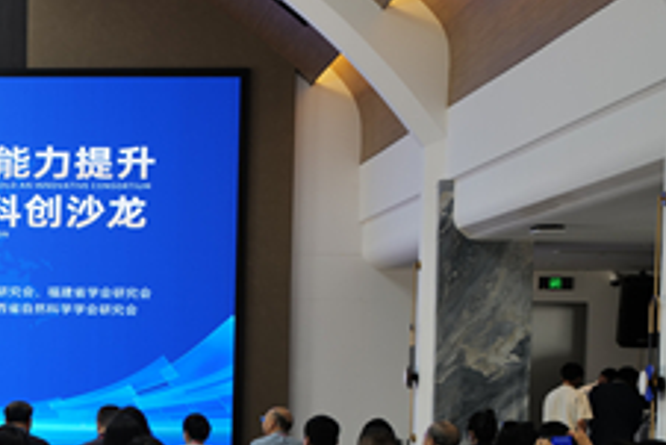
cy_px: 439
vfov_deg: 14.5
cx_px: -147
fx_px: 1722
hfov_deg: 20.4
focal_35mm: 93
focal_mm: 35
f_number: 2
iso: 100
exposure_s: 1/100
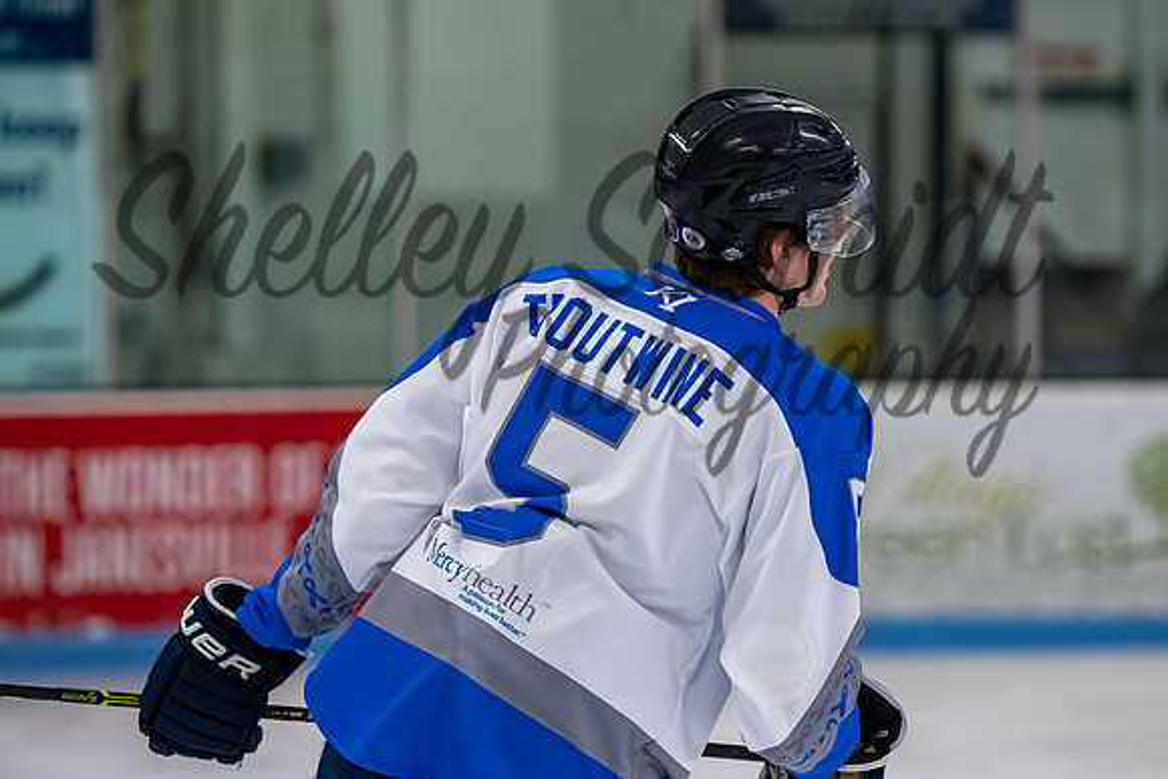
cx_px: 647
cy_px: 355
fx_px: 9255
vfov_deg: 4.8
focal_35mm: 285
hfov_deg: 7.2
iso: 2000
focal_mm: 170
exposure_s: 1/800
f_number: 3.2
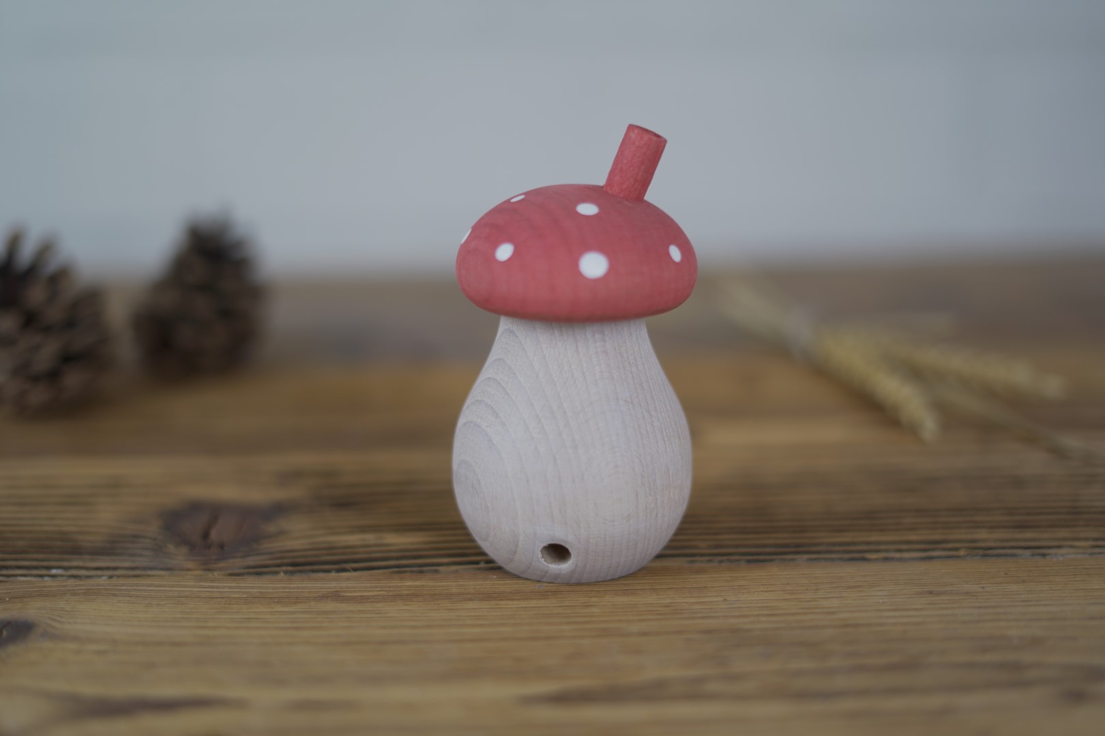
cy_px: 368
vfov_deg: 27.0
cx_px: 552
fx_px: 1535
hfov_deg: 39.6
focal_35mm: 50
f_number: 1.8
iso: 200
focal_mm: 50
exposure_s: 1/200
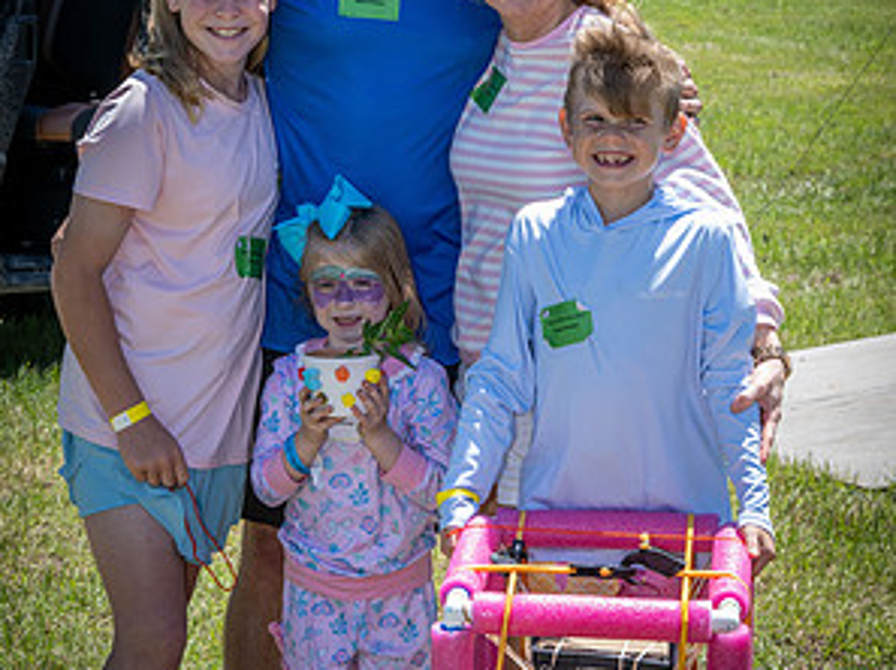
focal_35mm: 124
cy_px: 208
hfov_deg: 15.9
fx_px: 3206
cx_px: 446
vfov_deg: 11.9
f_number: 13
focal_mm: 85
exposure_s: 1/200
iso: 400
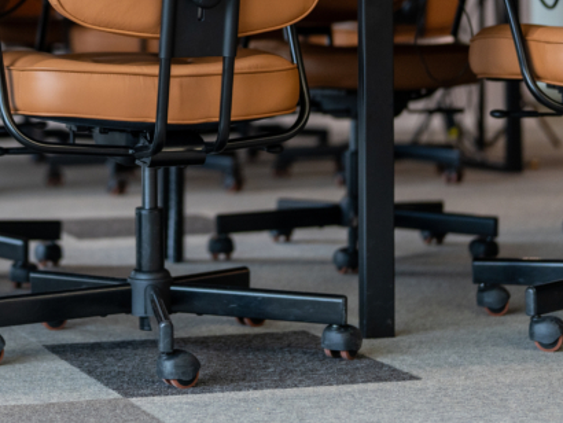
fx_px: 1953
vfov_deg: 12.2
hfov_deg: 16.3
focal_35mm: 120
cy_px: -32
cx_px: 117
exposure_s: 1/640
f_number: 1.4
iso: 800
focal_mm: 50
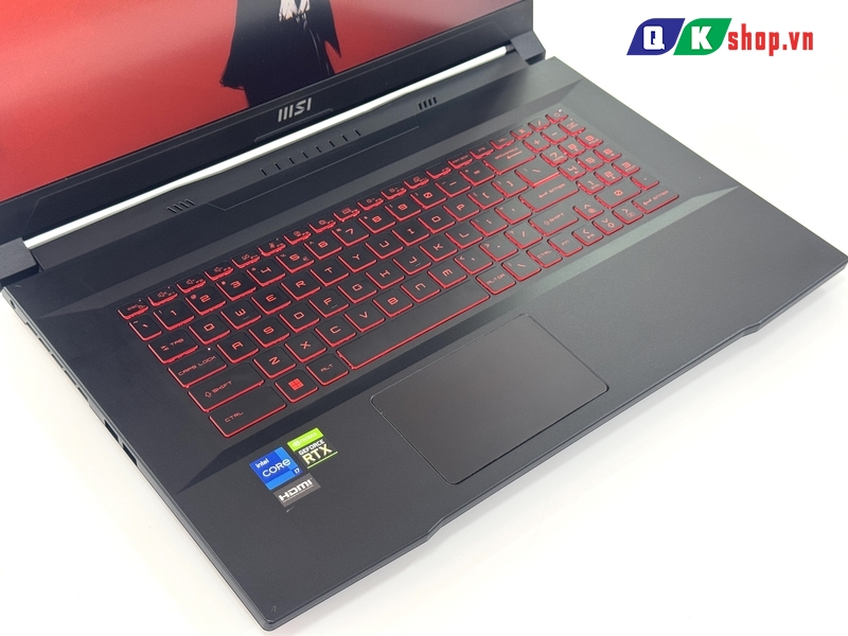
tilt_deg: -46.1
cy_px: 318
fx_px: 1176
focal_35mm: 48
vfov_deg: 30.3
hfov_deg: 39.7
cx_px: 424
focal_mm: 6.76
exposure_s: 1/50
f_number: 1.78
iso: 64
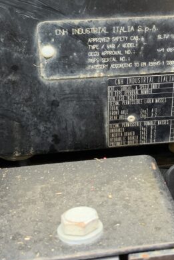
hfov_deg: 17.0
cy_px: 84
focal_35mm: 79
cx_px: 160
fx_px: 572
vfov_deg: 25.5
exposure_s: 1/122
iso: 40
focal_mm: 3
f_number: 1.8
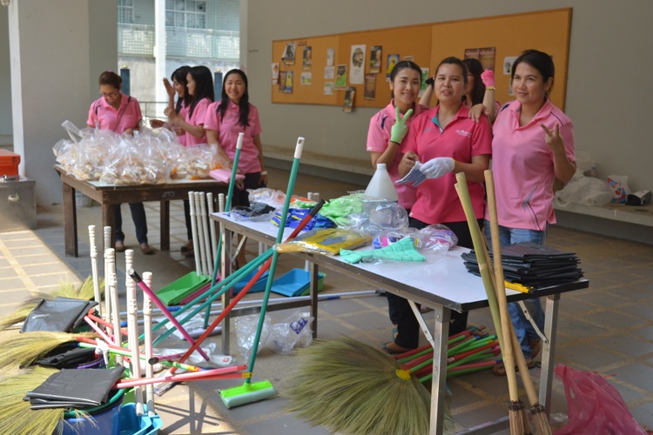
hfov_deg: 49.6
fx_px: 707
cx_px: 326
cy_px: 218
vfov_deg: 34.2
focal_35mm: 39
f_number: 4.2
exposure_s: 1/640
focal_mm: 26
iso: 400
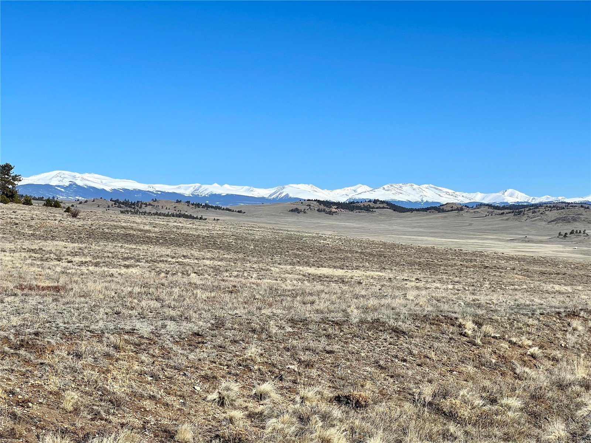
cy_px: 222
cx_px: 296
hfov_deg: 25.3
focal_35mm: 77
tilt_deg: -1.1
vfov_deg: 19.1
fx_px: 1315
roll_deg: -1.7
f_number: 2.8
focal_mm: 9
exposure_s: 1/1292
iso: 32
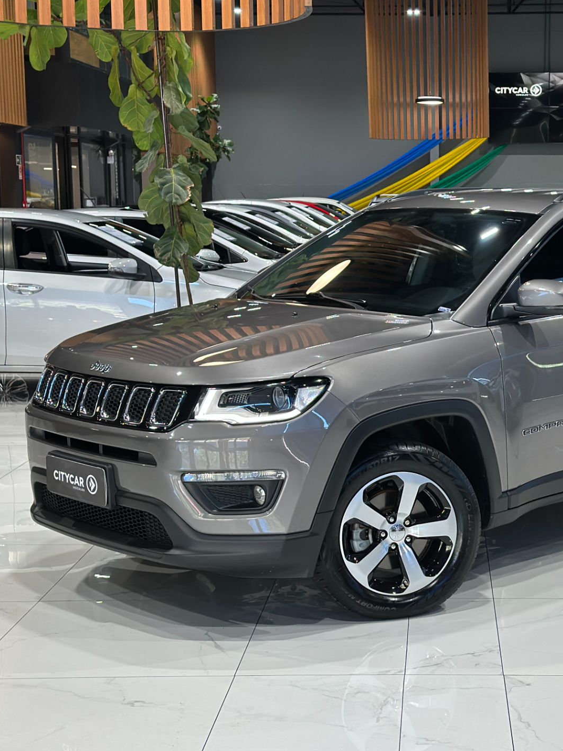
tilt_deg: -8.2
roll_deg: +0.4
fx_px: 1410
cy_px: 379
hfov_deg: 22.4
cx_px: 428
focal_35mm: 65
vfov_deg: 29.8
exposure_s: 1/120
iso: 200
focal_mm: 6.86
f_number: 1.78
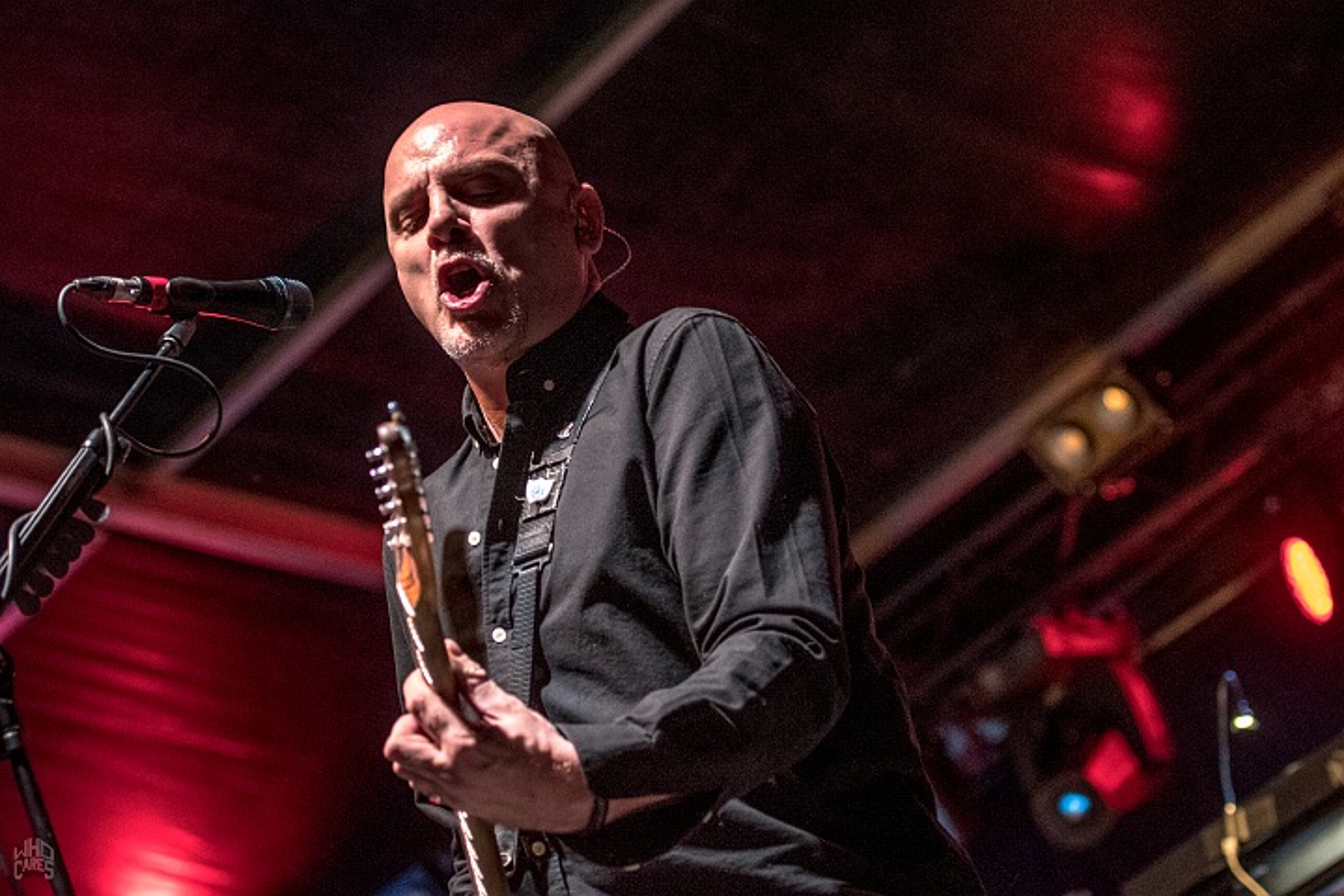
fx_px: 3920
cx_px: 672
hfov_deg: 19.5
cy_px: 448
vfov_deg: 13.0
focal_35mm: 105
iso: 4000
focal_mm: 70
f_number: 2.8
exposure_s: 1/100
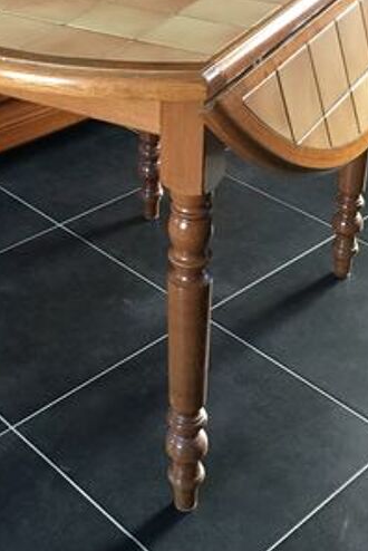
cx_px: 146
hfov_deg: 22.3
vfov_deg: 32.3
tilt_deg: -26.6
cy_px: 139
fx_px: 934
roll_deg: -0.3
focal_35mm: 61
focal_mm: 4.15
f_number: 2.2
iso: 250
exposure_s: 1/20
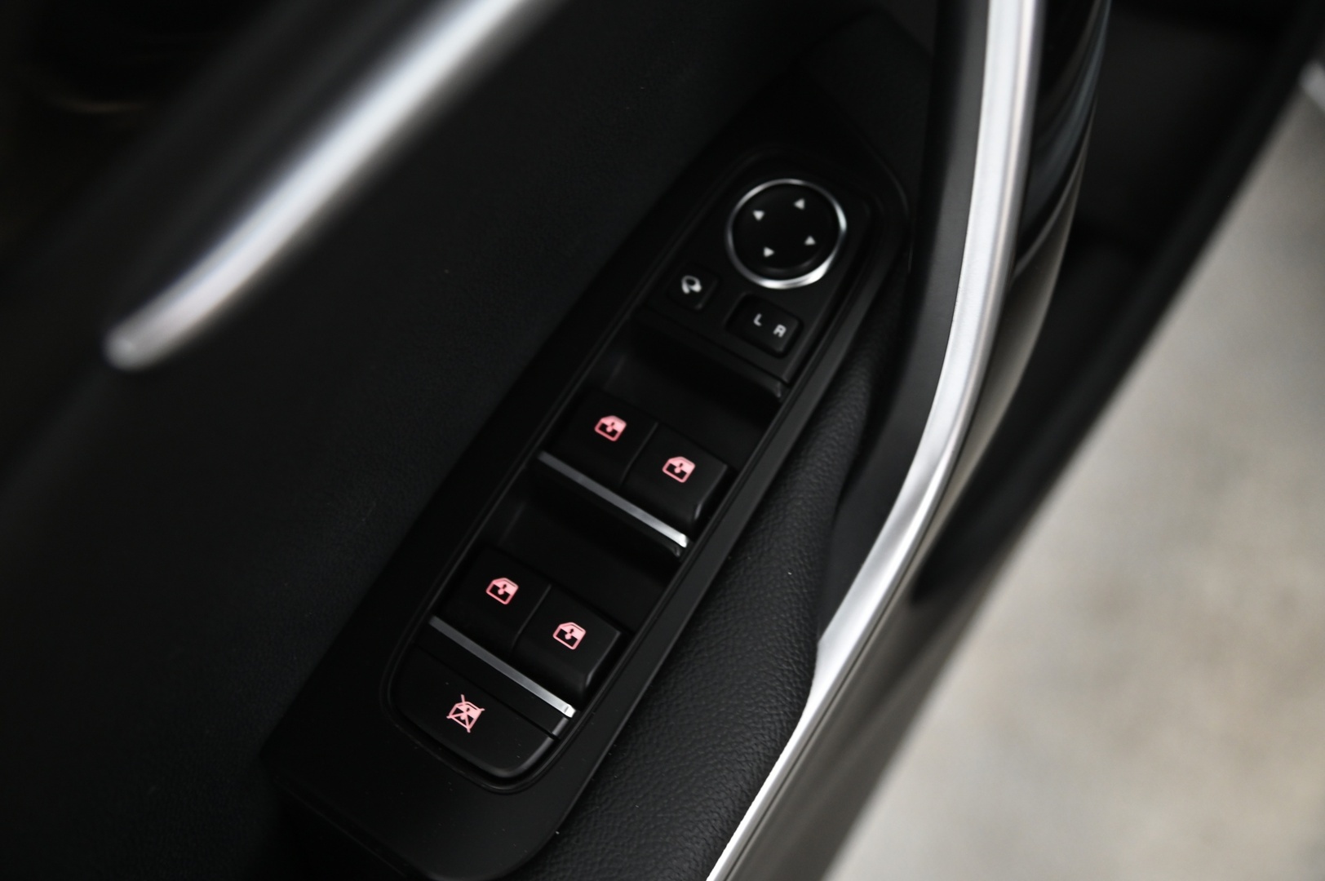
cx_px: 662
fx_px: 1618
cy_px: 440
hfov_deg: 44.5
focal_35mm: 44
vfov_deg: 30.5
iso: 2000
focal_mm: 44
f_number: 4
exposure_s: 1/25
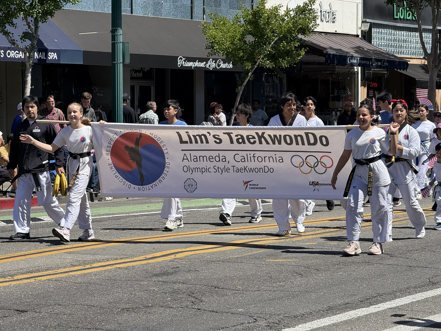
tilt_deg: -2.3
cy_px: 166
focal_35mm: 120
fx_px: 1529
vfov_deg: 12.3
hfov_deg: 16.4
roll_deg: -0.1
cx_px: 220
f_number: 2.8
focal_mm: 15.66
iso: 64
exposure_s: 1/951
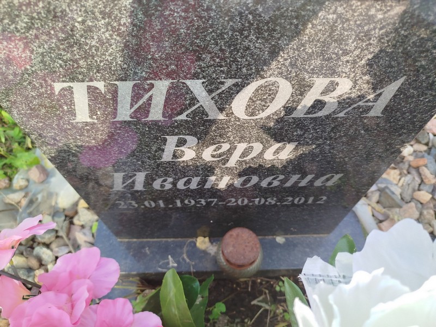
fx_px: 302
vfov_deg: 56.8
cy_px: 164
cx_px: 218
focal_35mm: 24
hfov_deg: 71.6
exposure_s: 1/147
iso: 50
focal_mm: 5.31
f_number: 1.7
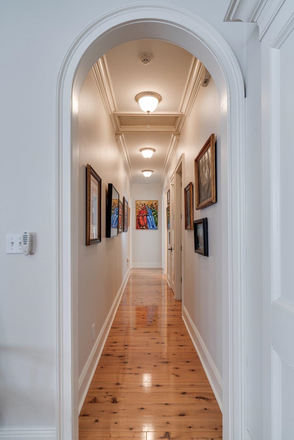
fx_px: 245
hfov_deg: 61.9
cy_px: 220
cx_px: 147
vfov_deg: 84.0
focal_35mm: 20
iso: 100
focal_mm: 20
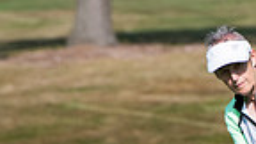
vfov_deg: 1.0
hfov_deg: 1.7
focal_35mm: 1270
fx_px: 8621
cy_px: 316
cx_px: 359
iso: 400
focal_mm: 200
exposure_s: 1/2500
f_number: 5.6
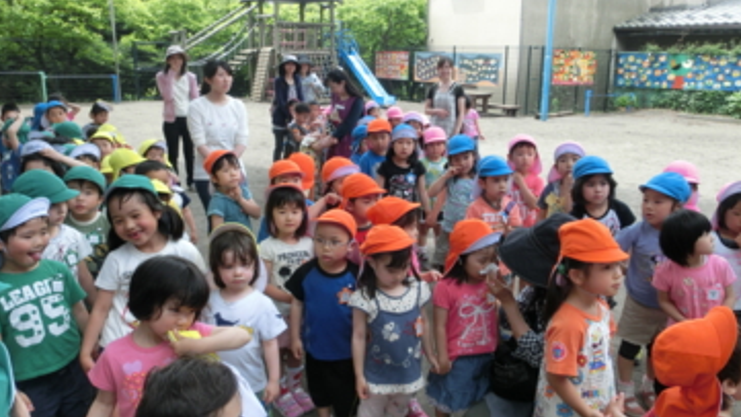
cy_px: 193
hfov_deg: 66.0
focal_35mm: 29
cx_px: 392
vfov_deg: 40.1
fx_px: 570
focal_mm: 4.24
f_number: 3
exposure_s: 1/320
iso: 80
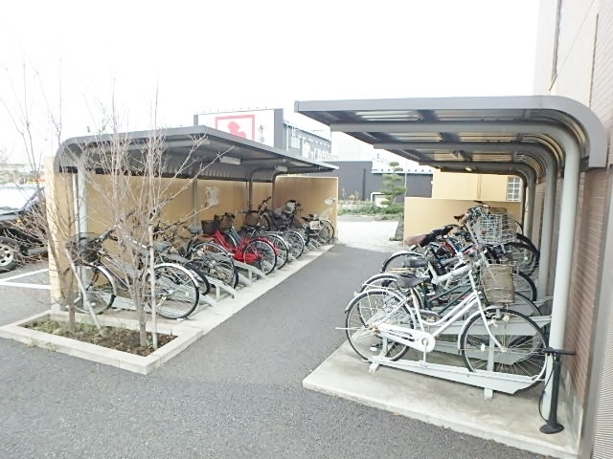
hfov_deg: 79.0
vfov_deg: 63.4
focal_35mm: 21
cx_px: 306
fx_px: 372
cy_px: 230
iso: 320
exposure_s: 1/250
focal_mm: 3.7
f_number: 3.5
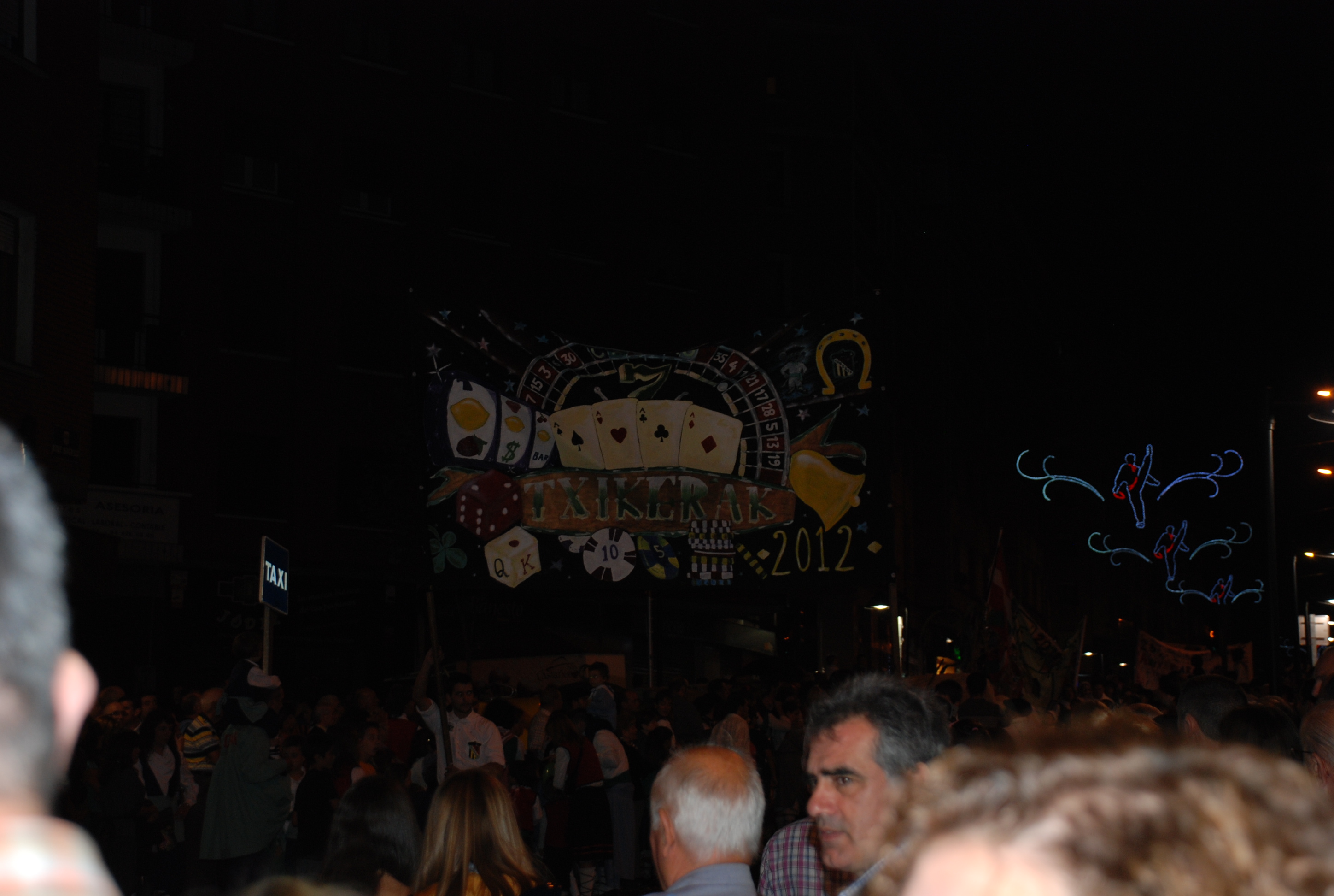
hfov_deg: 30.5
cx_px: 667
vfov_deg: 20.7
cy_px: 448
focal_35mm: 66
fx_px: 2451
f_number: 4.8
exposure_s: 1/60
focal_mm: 44
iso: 250
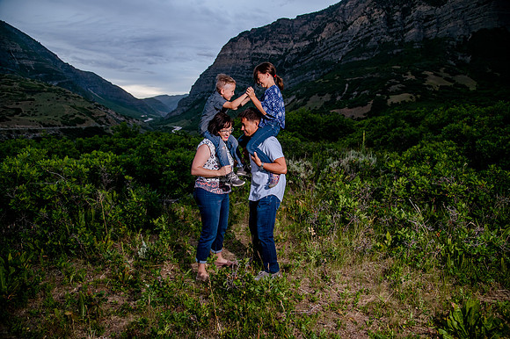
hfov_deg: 73.8
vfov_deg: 53.1
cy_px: 170
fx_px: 340
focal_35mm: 24
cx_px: 255
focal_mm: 24
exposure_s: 1/250
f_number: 5
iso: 1250
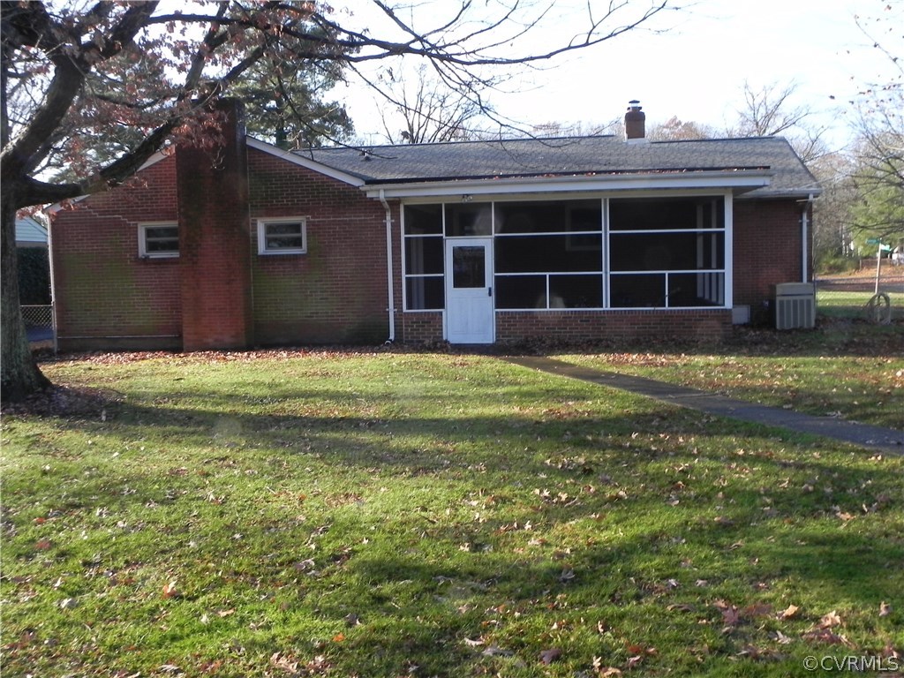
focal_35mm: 37
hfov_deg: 50.1
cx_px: 452
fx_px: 966
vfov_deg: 38.7
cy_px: 339
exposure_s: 1/60
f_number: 8
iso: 160
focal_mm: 6.6
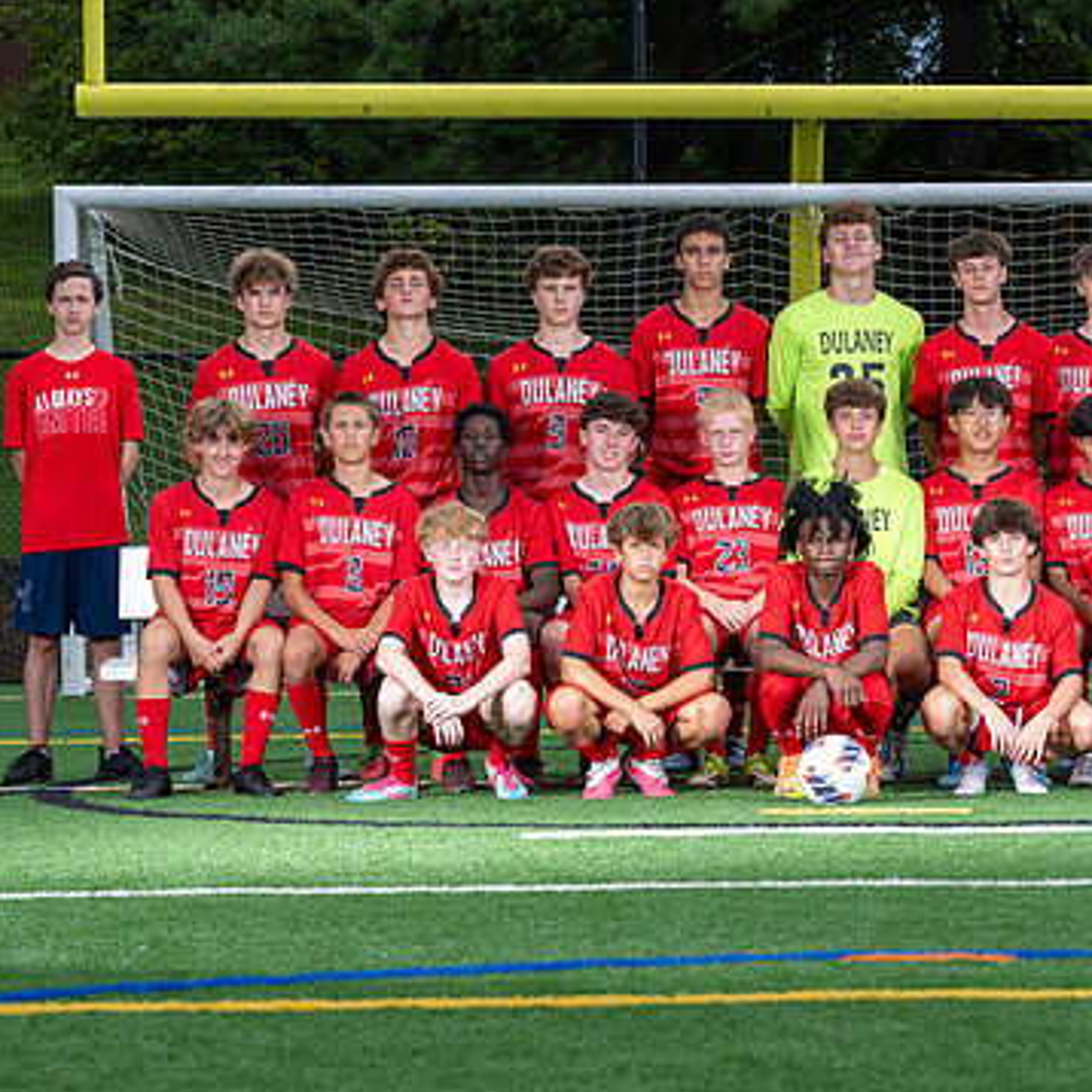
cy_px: 592
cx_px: 878
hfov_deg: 12.7
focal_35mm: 137
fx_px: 4890
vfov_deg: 12.7
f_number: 5.6
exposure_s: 1/200
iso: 64
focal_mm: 81
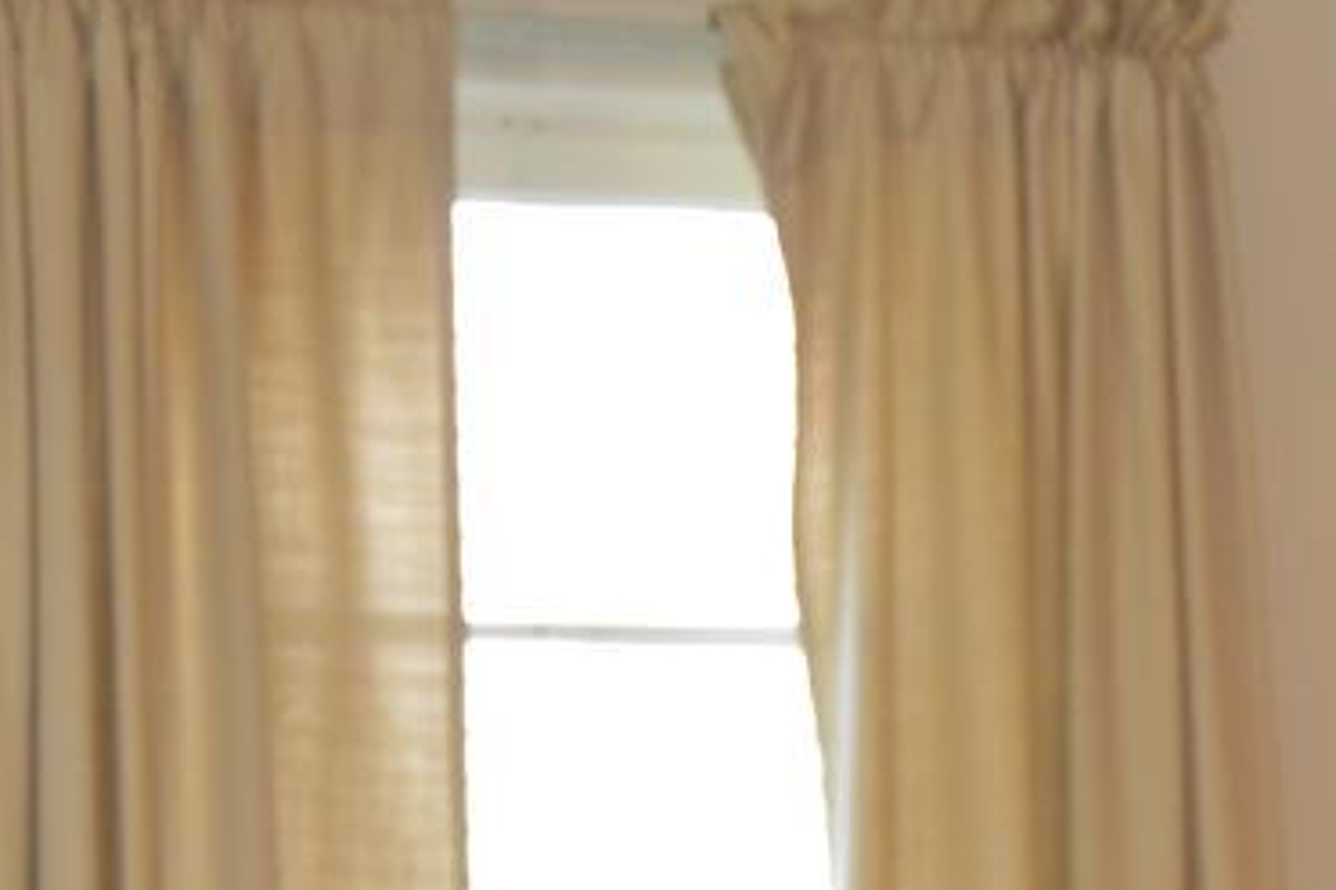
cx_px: 1196
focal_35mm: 149
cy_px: 2243
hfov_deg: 13.7
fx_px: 5527
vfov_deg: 8.3
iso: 400
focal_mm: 18
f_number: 4
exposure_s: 1/60
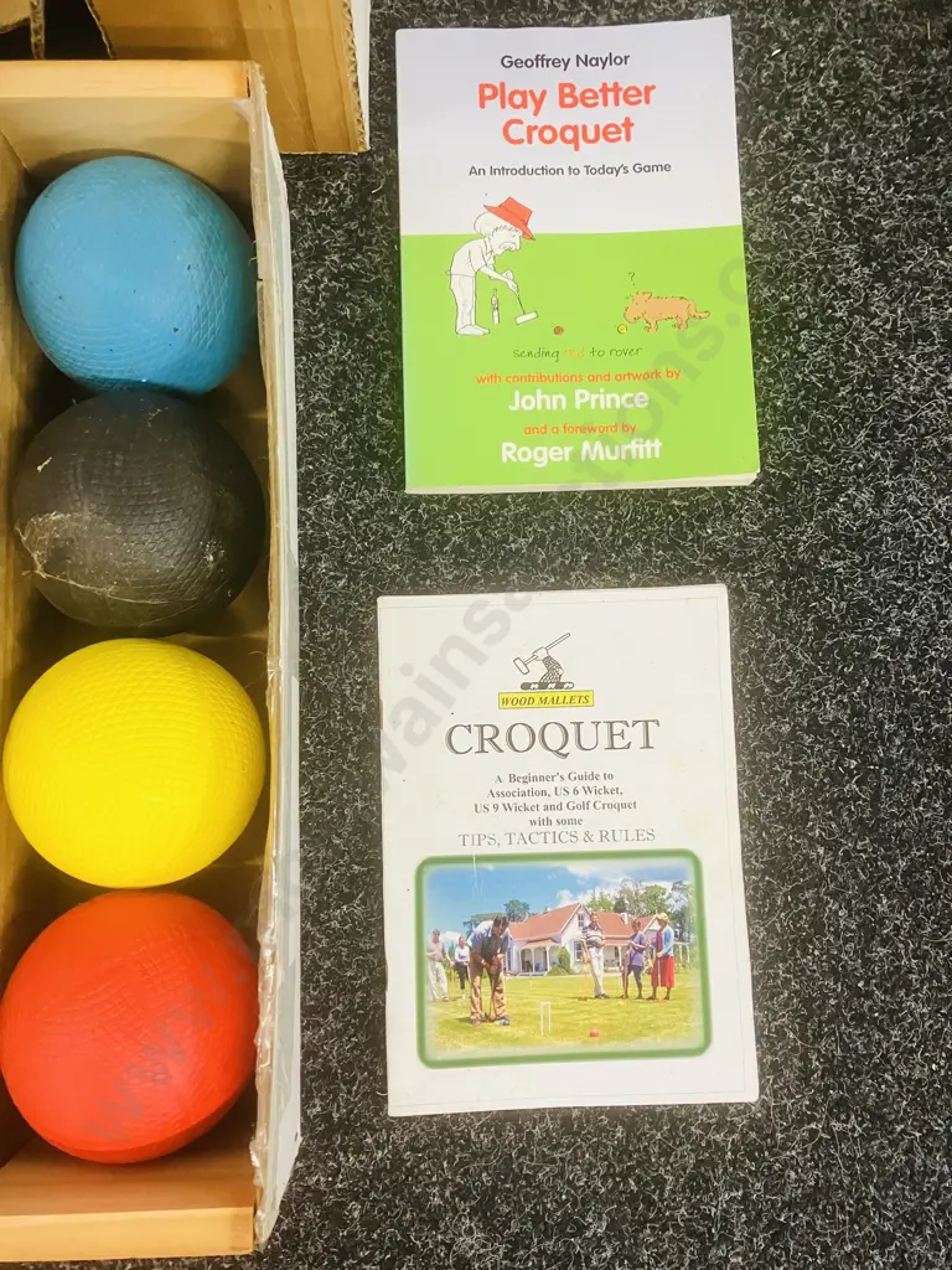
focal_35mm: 28
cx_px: 476
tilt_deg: -81.3
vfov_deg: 63.4
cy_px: 635
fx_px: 1027
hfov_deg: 49.7
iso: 125
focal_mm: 3.99
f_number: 1.8
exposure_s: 1/50
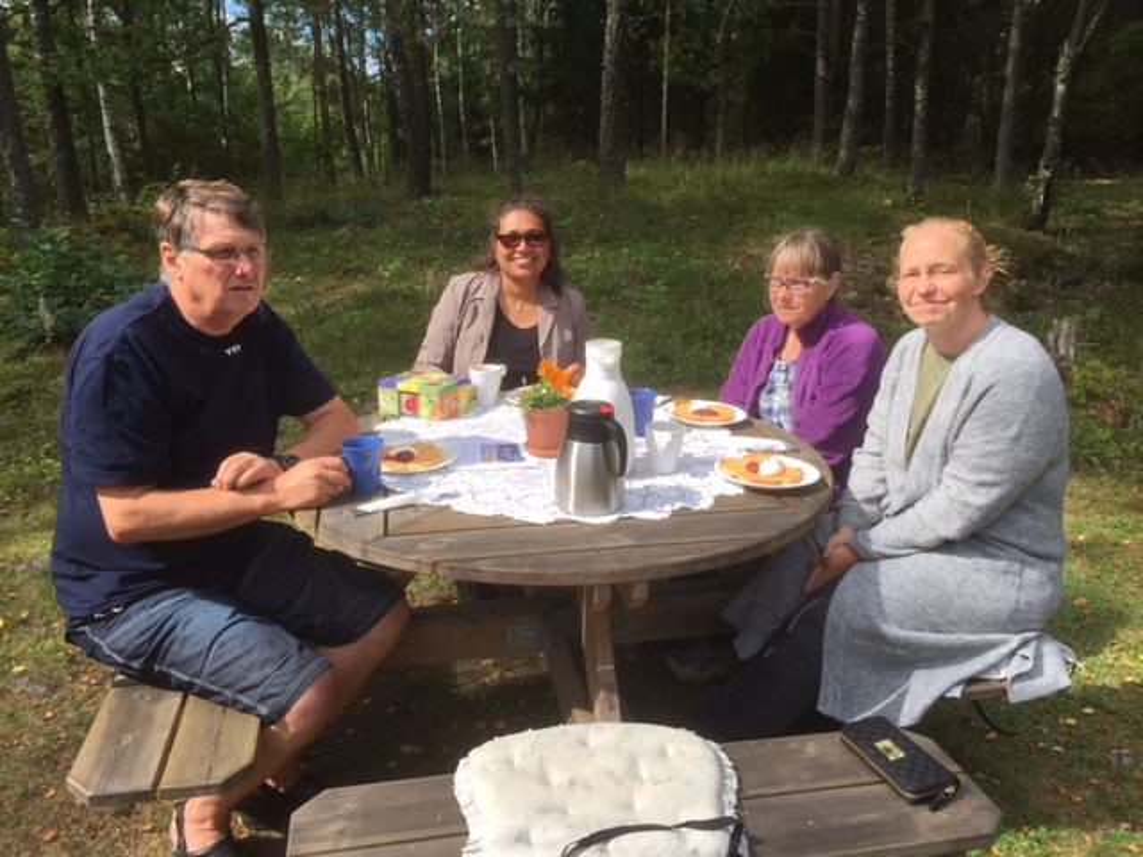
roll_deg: -1.4
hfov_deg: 61.7
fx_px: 958
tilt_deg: -16.6
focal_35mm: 29
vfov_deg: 48.2
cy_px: 428
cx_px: 572
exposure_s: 1/775
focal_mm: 4.15
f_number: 2.2
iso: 32
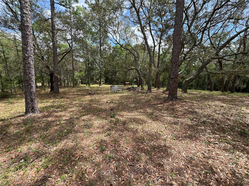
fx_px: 94
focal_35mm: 13
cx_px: 124
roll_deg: -1.7
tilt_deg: -7.7
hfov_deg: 106.2
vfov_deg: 89.9
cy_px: 93
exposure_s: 1/391
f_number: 1.8
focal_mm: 1.57
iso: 32
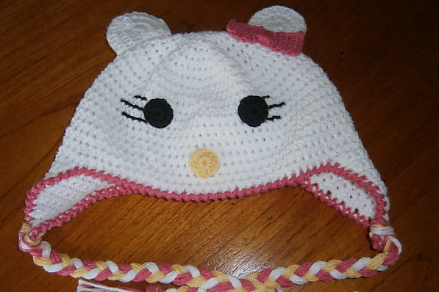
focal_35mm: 29
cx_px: 214
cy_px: 173
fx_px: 354
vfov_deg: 44.8
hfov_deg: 63.6
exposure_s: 1/30
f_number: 2.8
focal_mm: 4.7
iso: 125
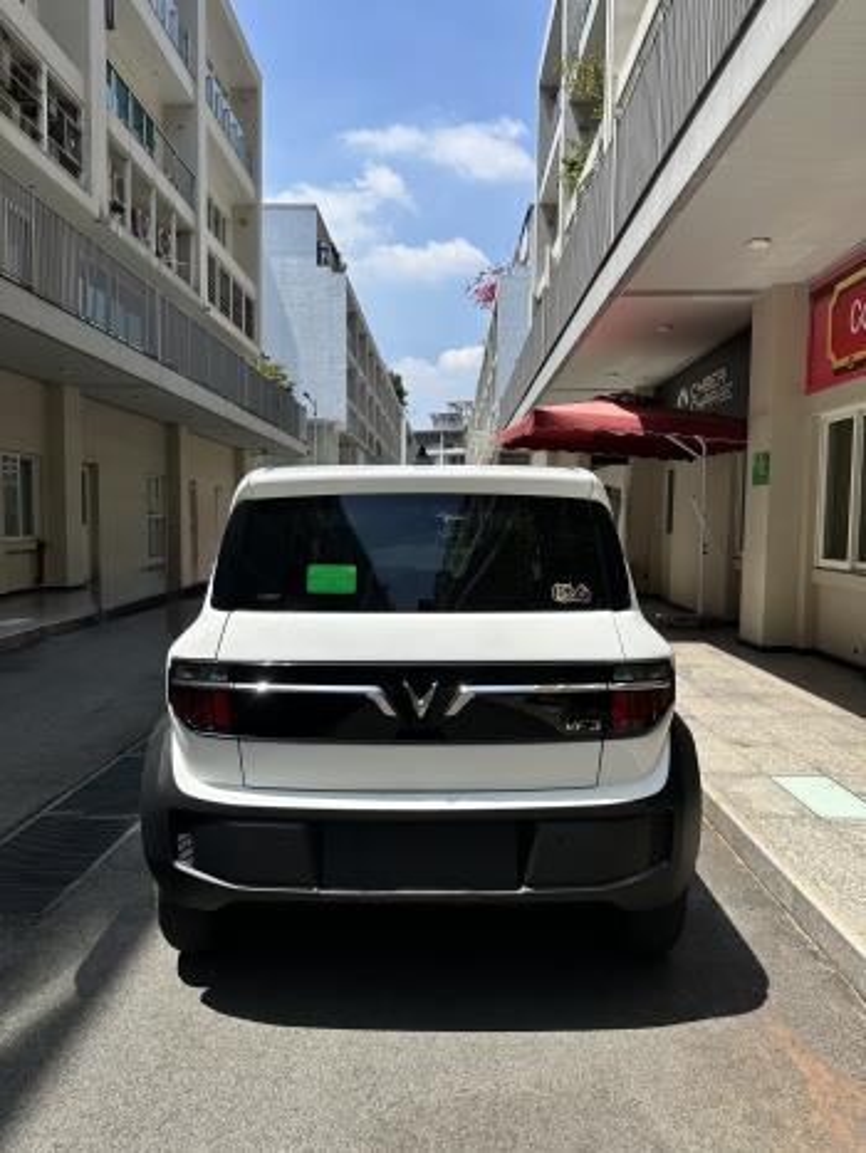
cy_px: 576
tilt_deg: -3.3
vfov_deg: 71.6
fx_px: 800
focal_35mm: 24
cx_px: 433
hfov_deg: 56.9
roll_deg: -0.7
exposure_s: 1/6211
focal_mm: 6.86
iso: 80
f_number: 1.78
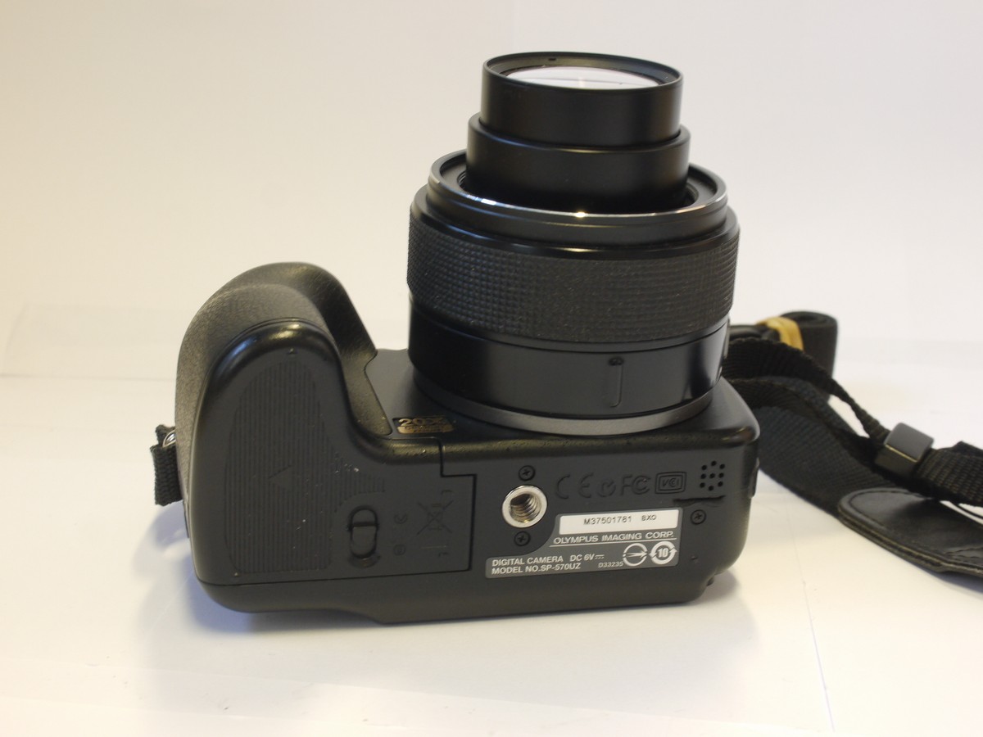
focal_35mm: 60
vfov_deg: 24.4
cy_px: 368
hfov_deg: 32.2
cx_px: 492
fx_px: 1704
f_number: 10
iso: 400
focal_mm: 30
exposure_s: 1/8
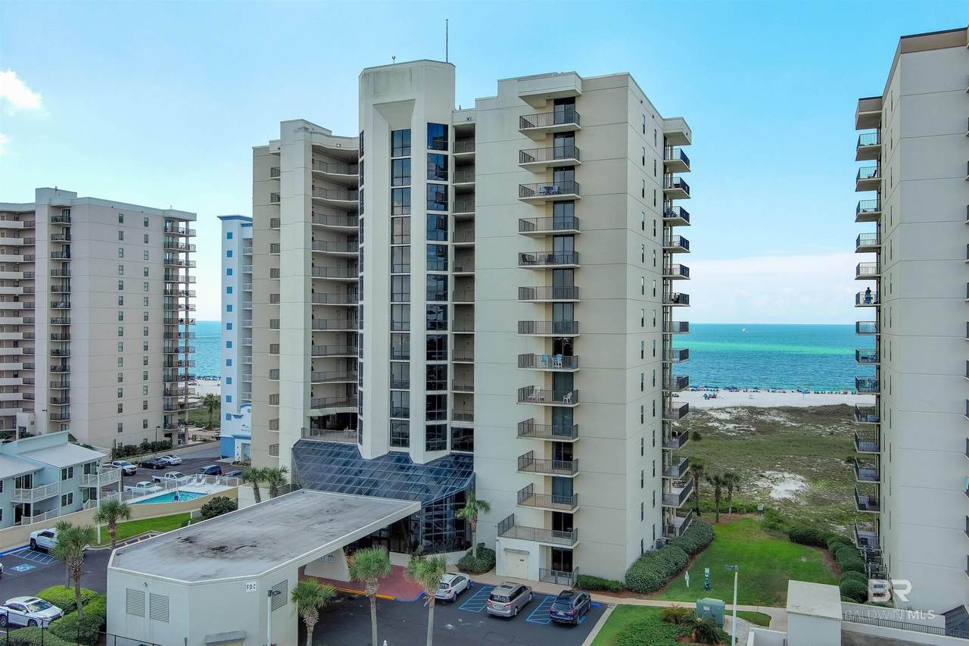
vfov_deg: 45.0
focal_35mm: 29
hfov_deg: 63.7
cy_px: 323
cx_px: 484
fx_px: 780
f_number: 6.3
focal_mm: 10.57
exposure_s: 1/800
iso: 100
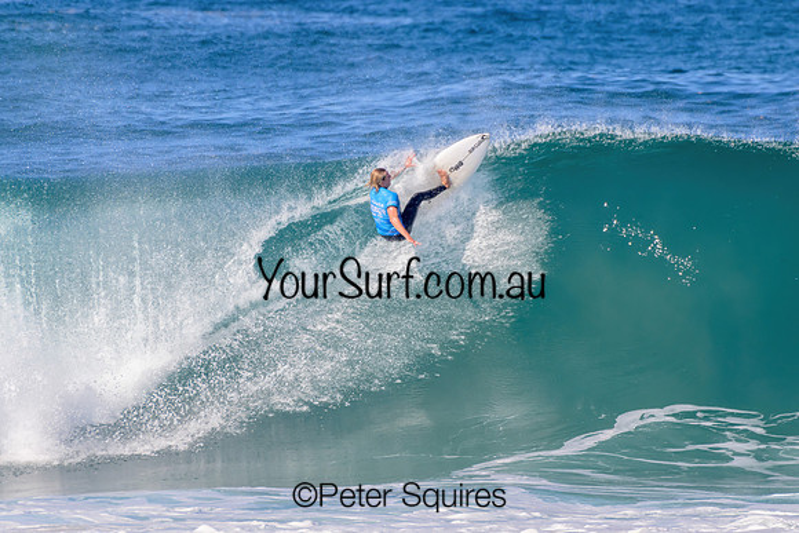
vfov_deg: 1.4
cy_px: 266
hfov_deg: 2.1
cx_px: 400
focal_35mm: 1000
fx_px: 22199
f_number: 11
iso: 800
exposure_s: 1/1250
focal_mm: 1000
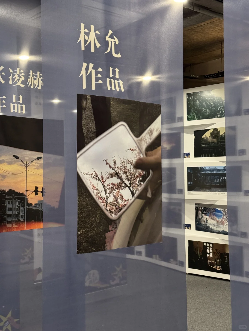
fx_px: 460
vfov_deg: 39.7
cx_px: 124
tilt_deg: +0.5
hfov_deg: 30.3
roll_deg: +1.0
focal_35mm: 48
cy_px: 166
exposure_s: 1/33
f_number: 1.78
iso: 400
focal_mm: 6.76
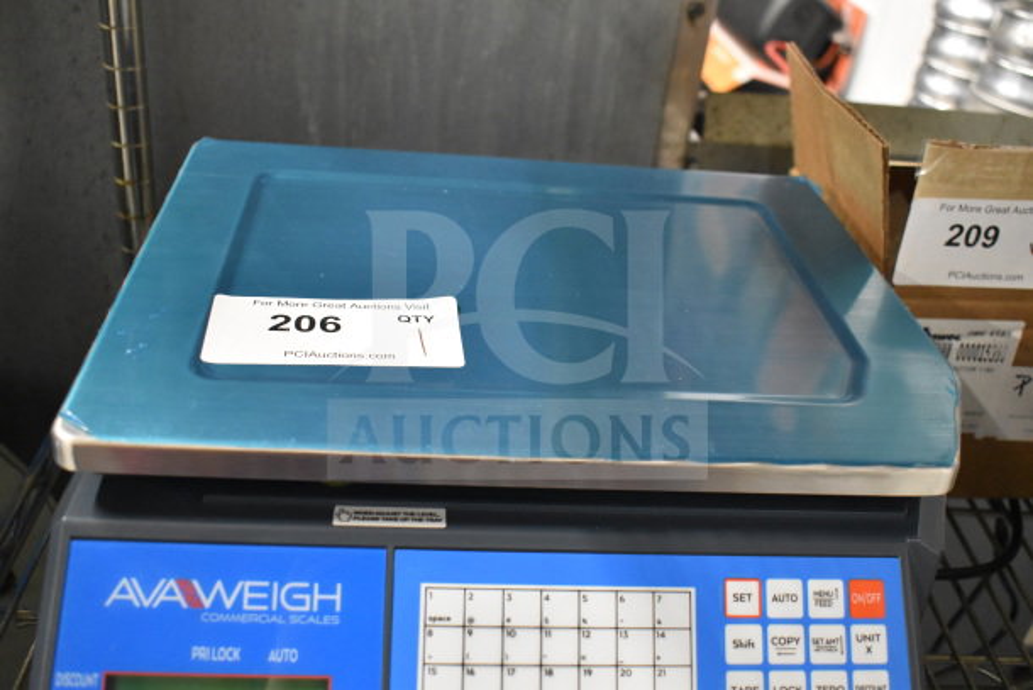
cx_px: 516
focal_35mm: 36
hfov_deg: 53.1
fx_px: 1033
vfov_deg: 36.9
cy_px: 345
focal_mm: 24
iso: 4000
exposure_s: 1/40
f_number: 4
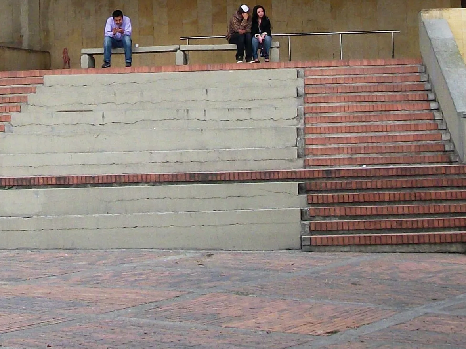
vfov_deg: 10.7
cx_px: 95
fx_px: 1831
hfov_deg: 14.4
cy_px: -89
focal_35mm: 136
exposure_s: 1/160
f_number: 3.2
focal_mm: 7.1
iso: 80
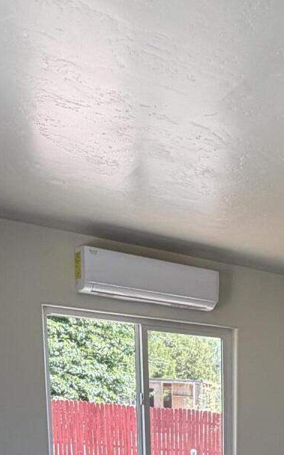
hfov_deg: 22.6
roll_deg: -2.2
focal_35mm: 49
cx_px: 398
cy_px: 511
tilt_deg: -8.8
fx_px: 607
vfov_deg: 34.8
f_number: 2.2
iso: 100
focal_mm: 2.22
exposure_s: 1/121
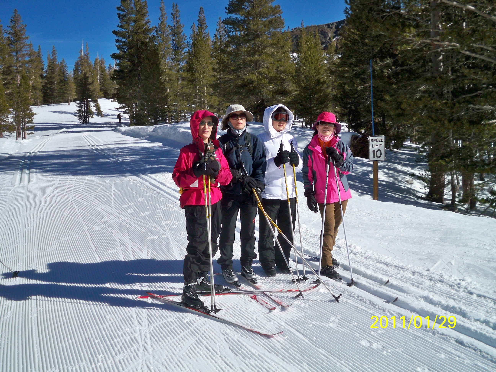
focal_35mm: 35
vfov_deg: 40.7
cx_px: 248
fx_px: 502
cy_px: 186
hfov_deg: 52.6
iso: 64
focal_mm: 6.3
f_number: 4.7
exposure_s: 1/1000
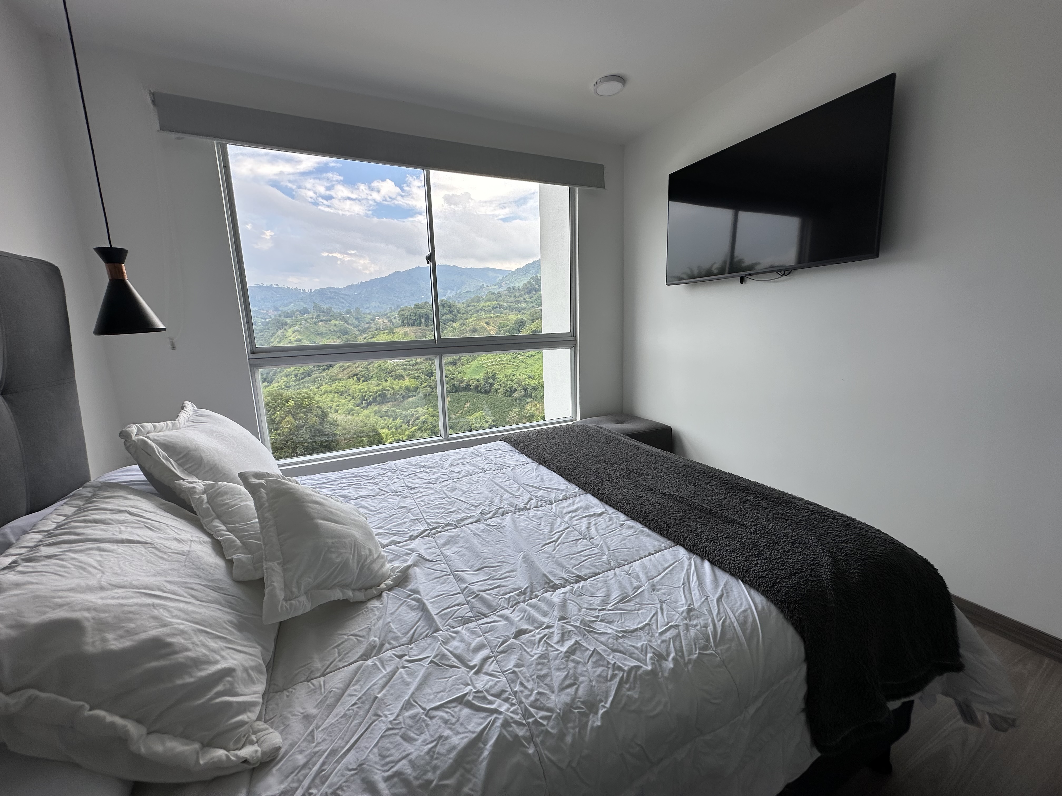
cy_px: 398
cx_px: 531
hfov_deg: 102.1
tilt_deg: -8.5
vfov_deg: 85.7
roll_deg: +1.6
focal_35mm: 14
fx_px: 430
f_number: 2.2
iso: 40
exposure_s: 1/330
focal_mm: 2.22
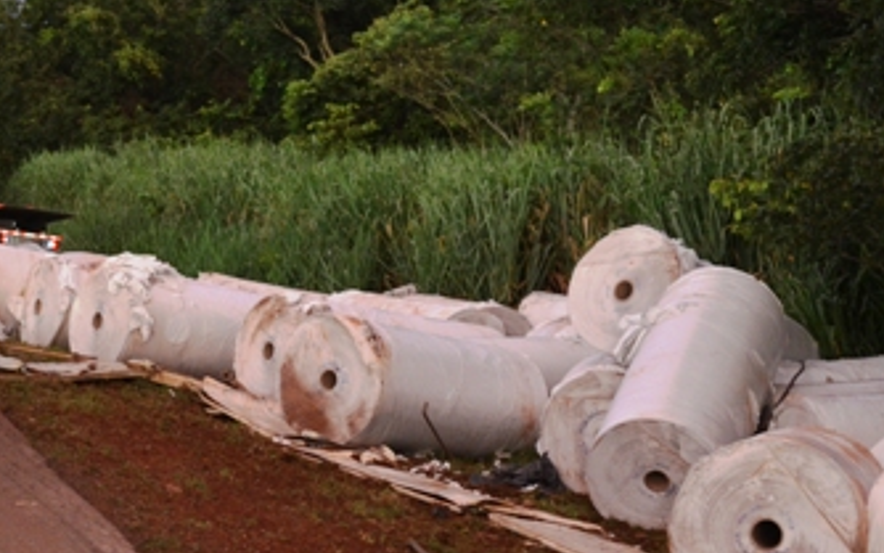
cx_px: 286
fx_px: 2675
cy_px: 389
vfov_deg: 11.8
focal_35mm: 111
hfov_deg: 18.7
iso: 1000
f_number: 5
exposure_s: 1/30
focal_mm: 38
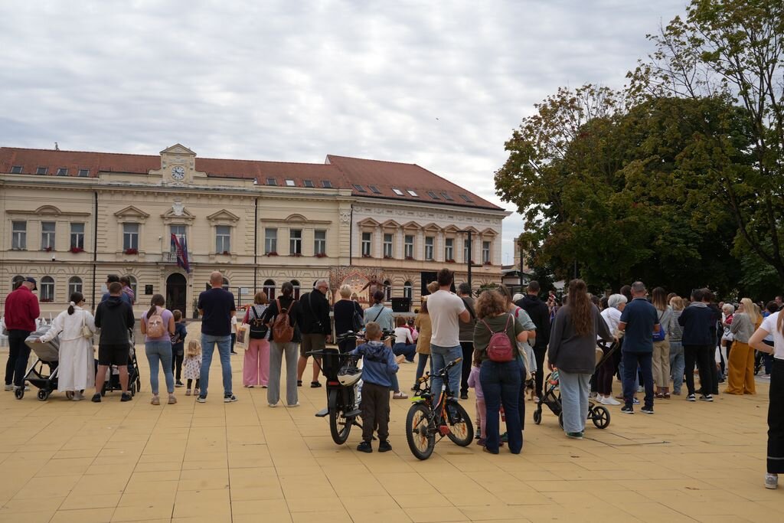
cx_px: 392
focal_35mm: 37
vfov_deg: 36.0
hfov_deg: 51.9
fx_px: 806
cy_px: 262
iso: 100
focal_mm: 37
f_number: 10
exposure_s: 1/125
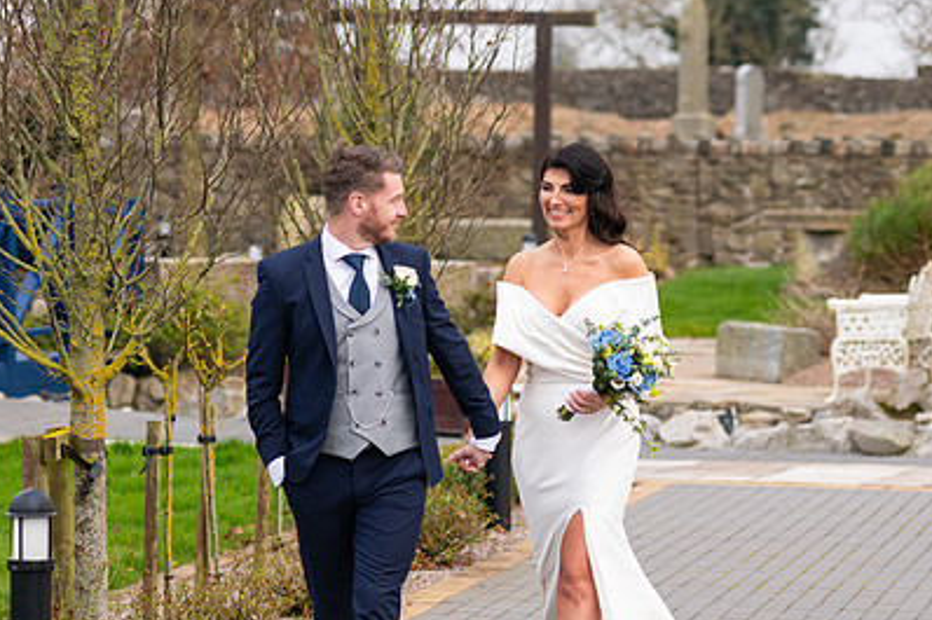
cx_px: 417
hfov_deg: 11.7
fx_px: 4528
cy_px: 350
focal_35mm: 175
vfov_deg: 7.8
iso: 250
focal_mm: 120
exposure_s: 1/200
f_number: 3.5
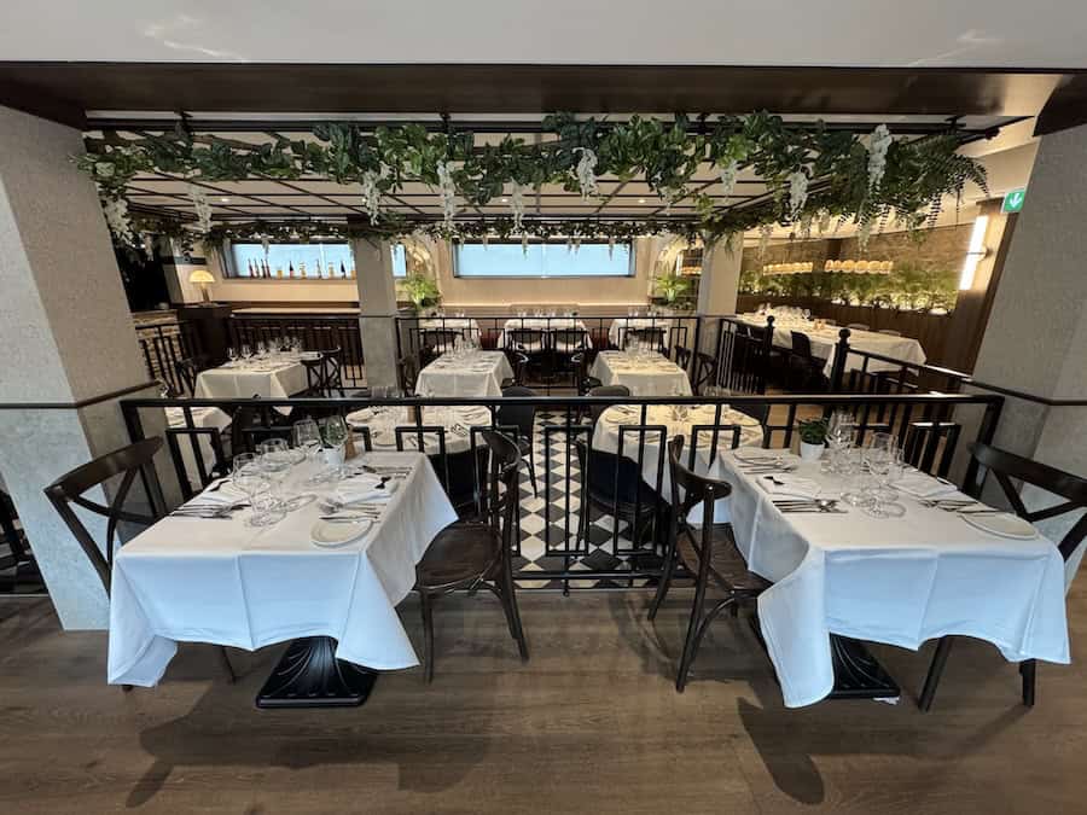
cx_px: 544
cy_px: 408
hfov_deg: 102.1
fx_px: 440
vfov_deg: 85.7
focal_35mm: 14
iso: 250
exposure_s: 1/50
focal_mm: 2.2
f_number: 2.2
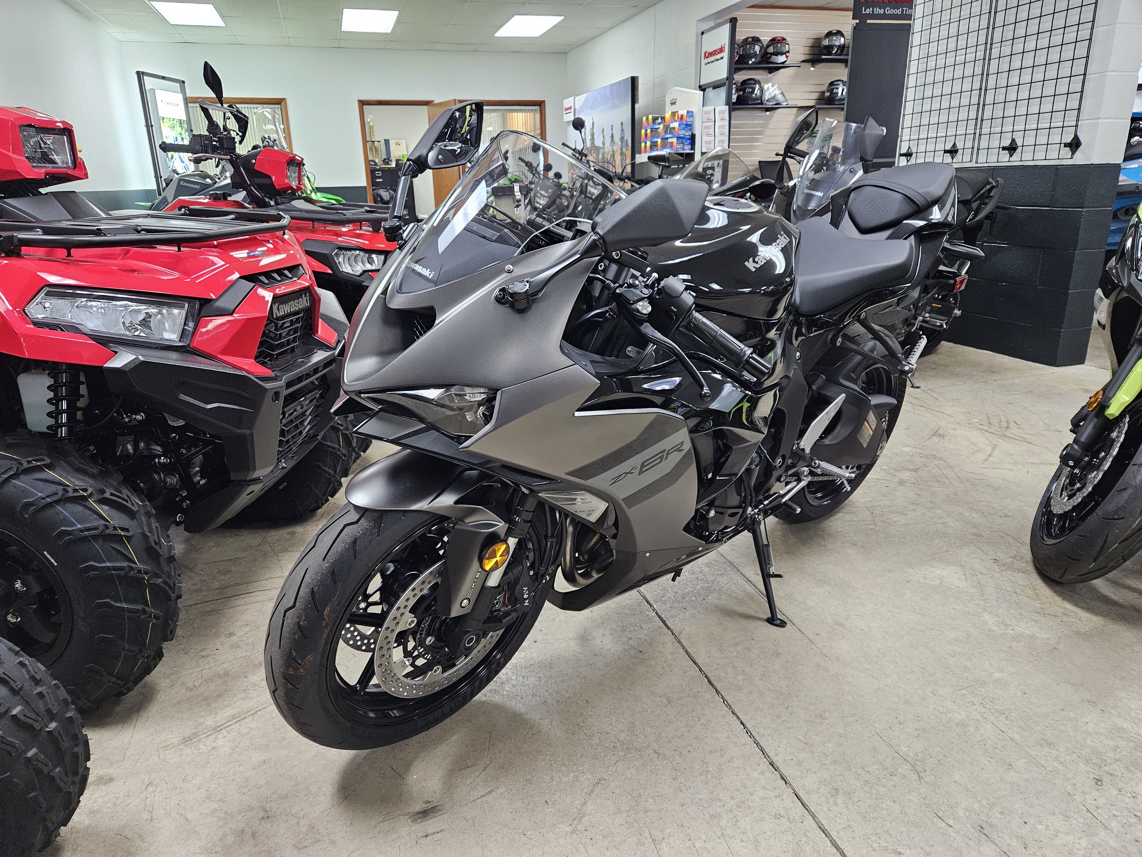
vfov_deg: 58.9
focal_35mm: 23
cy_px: 428
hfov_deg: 73.9
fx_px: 759
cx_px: 571
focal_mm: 5.4
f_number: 1.8
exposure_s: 1/120
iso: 800
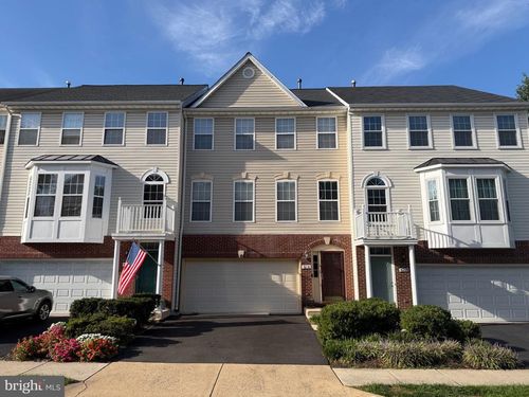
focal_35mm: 24
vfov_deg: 56.8
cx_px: 264
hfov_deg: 71.6
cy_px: 198
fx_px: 367
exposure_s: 1/3584
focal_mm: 6.76
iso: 80
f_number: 1.78
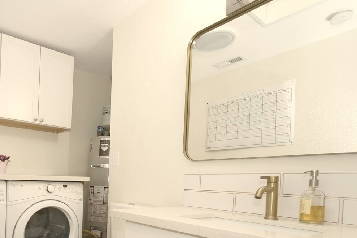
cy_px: 186
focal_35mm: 24
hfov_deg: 67.5
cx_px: 77
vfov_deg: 50.4
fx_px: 238
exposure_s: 1/30
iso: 200
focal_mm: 14
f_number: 5.6
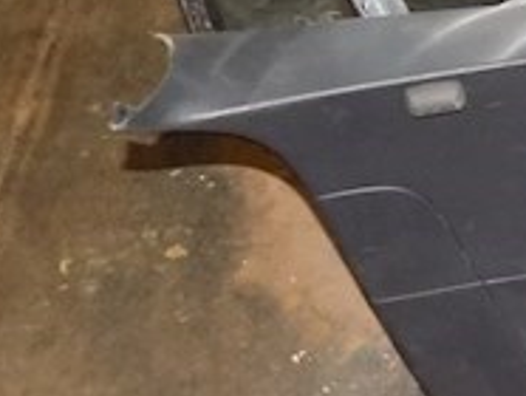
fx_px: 1202
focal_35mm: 79
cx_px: 885
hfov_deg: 19.7
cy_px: 192
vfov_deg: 18.7
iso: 400
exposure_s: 1/30
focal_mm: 4
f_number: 3.1
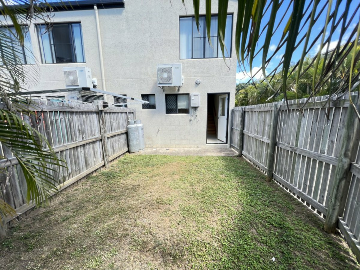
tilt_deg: -9.3
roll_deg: +1.8
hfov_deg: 106.2
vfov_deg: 89.9
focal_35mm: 13
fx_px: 135
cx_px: 180
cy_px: 135
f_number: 1.8
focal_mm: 1.57
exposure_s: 1/191
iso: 32
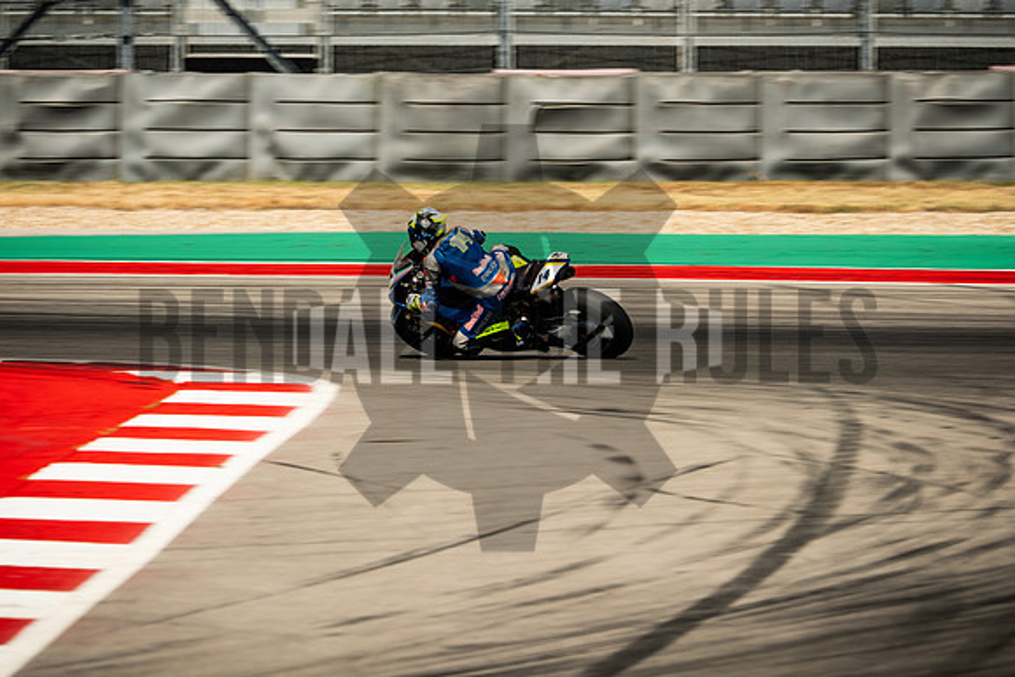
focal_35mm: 420
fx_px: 11844
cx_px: 508
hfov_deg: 4.9
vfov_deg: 3.3
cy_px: 338
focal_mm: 280
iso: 160
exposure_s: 1/160
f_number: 8
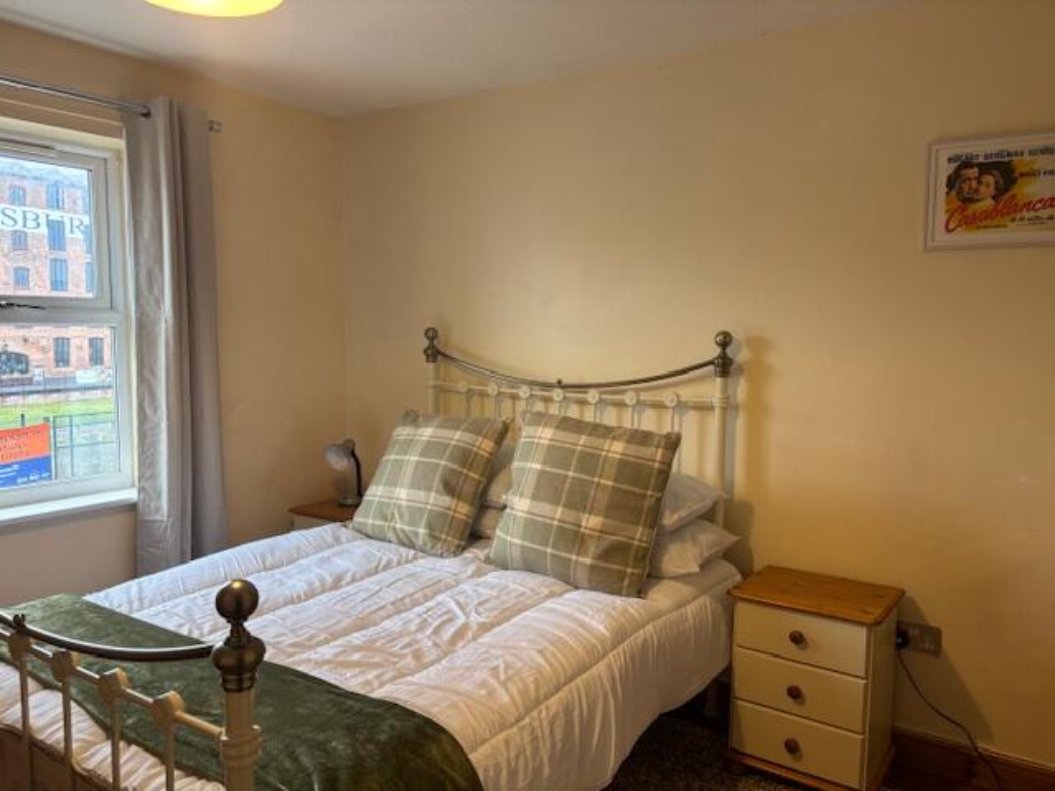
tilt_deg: -4.5
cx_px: 528
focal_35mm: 26
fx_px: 792
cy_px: 396
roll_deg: -0.6
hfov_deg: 67.3
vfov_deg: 53.1
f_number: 1.6
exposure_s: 1/121
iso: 125
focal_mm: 5.96
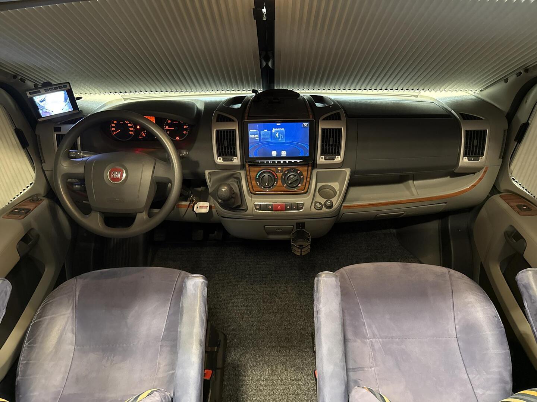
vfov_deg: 56.8
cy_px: 201
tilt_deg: -45.1
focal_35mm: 24
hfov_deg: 71.6
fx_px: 372
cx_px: 268
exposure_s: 1/33
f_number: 1.78
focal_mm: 6.76
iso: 1000
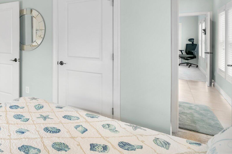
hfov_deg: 55.0
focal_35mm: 27
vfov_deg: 46.4
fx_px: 174
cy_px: 41
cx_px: 9
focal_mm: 14
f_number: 8
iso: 400
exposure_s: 1/13
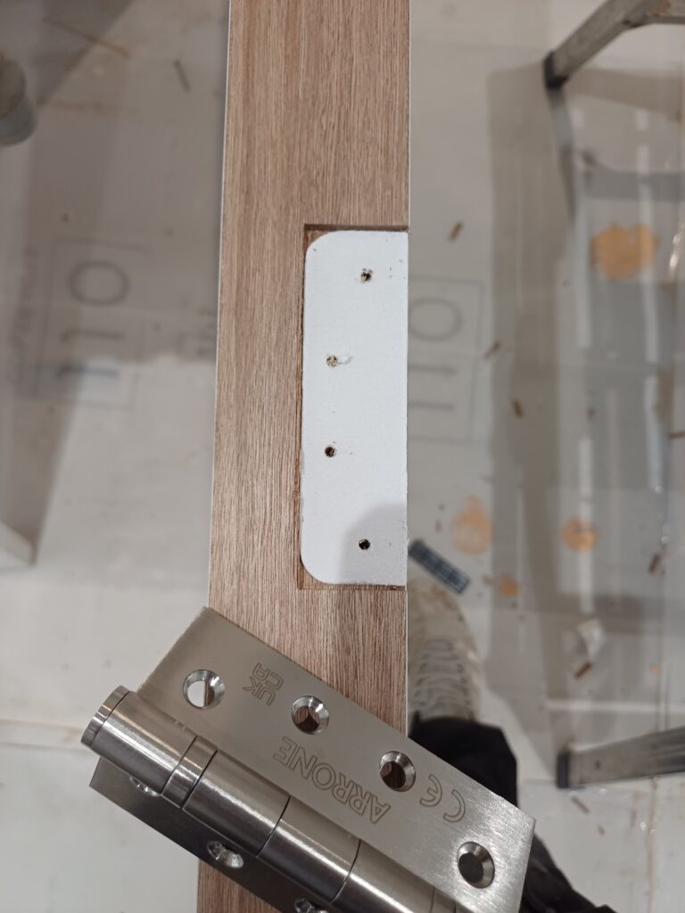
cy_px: 456
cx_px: 342
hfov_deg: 54.9
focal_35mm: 25
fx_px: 660
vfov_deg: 69.4
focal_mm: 4.65
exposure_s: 1/50
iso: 200
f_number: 1.8
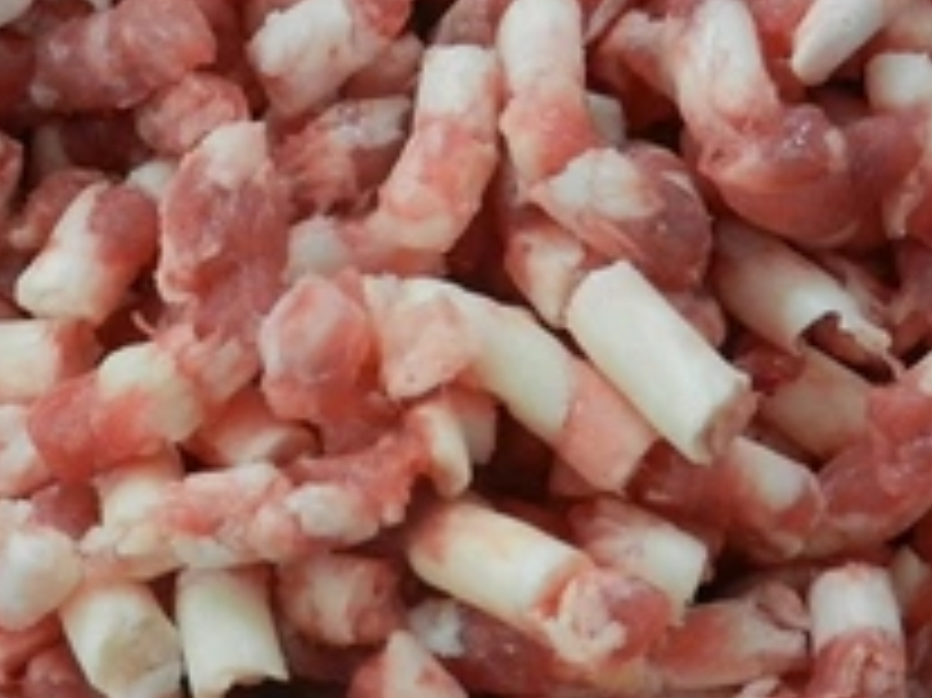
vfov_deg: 25.9
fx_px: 1507
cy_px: 495
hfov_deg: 34.4
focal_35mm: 56
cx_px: 450
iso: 200
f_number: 3.6
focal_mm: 5.1
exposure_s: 1/4
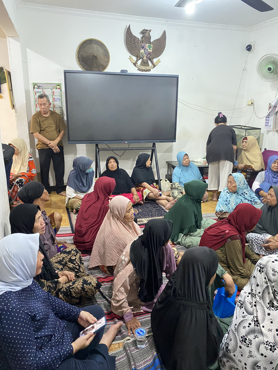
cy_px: 185
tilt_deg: -16.6
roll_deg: -2.1
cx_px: 139
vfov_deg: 67.3
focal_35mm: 26
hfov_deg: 53.1
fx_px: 278
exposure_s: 1/25
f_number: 1.8
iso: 800
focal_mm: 4.25
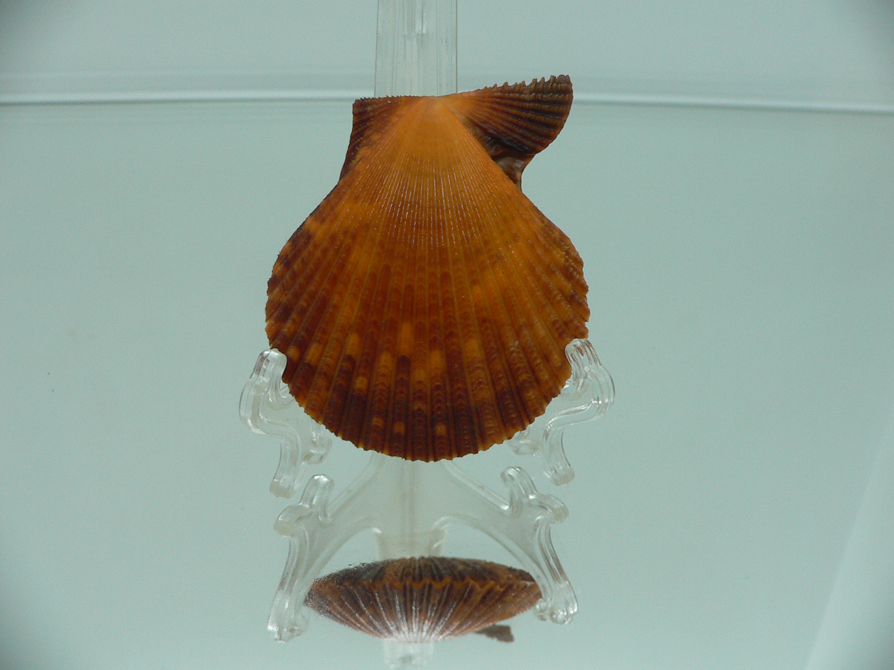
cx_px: 447
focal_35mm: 35
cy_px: 335
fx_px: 904
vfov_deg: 40.7
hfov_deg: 52.6
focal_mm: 4.6
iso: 100
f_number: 2.8
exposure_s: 1/60
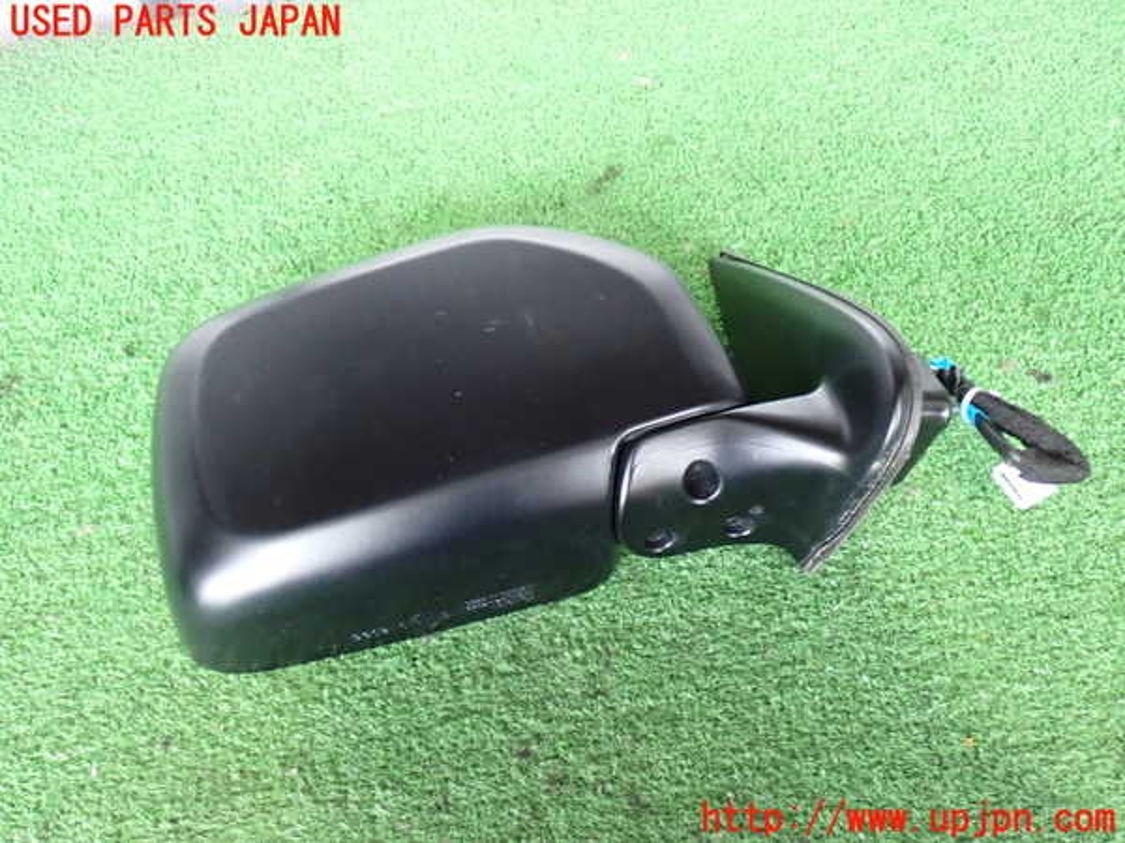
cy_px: 422
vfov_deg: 39.7
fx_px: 1170
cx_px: 562
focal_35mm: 36
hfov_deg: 51.4
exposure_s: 1/30
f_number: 2.5
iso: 800
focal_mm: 6.37
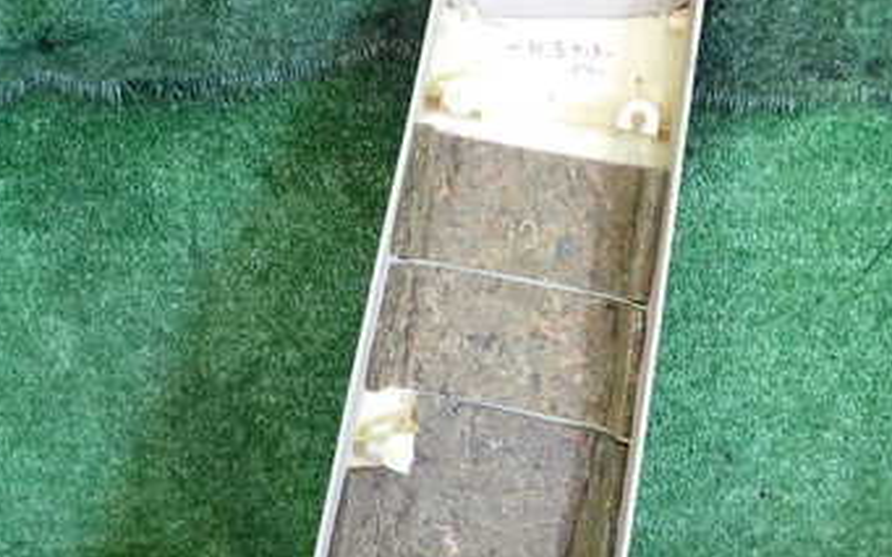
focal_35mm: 56
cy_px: 460
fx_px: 1361
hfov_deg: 36.3
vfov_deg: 22.8
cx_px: 492
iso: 500
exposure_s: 1/30
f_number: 2.3
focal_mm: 5.4
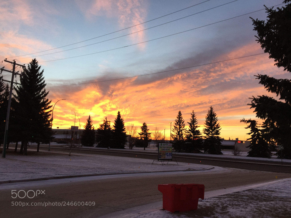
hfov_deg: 61.7
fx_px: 244
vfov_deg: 48.2
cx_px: 146
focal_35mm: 29
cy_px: 109
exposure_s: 1/120
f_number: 2.2
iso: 32
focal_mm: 4.15
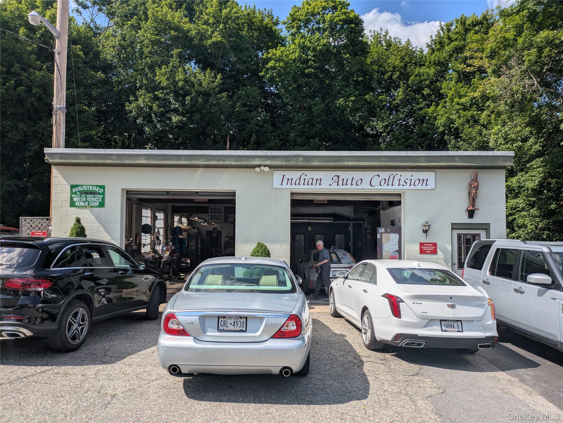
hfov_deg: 69.4
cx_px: 282
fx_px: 407
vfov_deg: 54.9
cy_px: 212
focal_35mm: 25
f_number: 1.89
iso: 48
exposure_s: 1/3378
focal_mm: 5.43
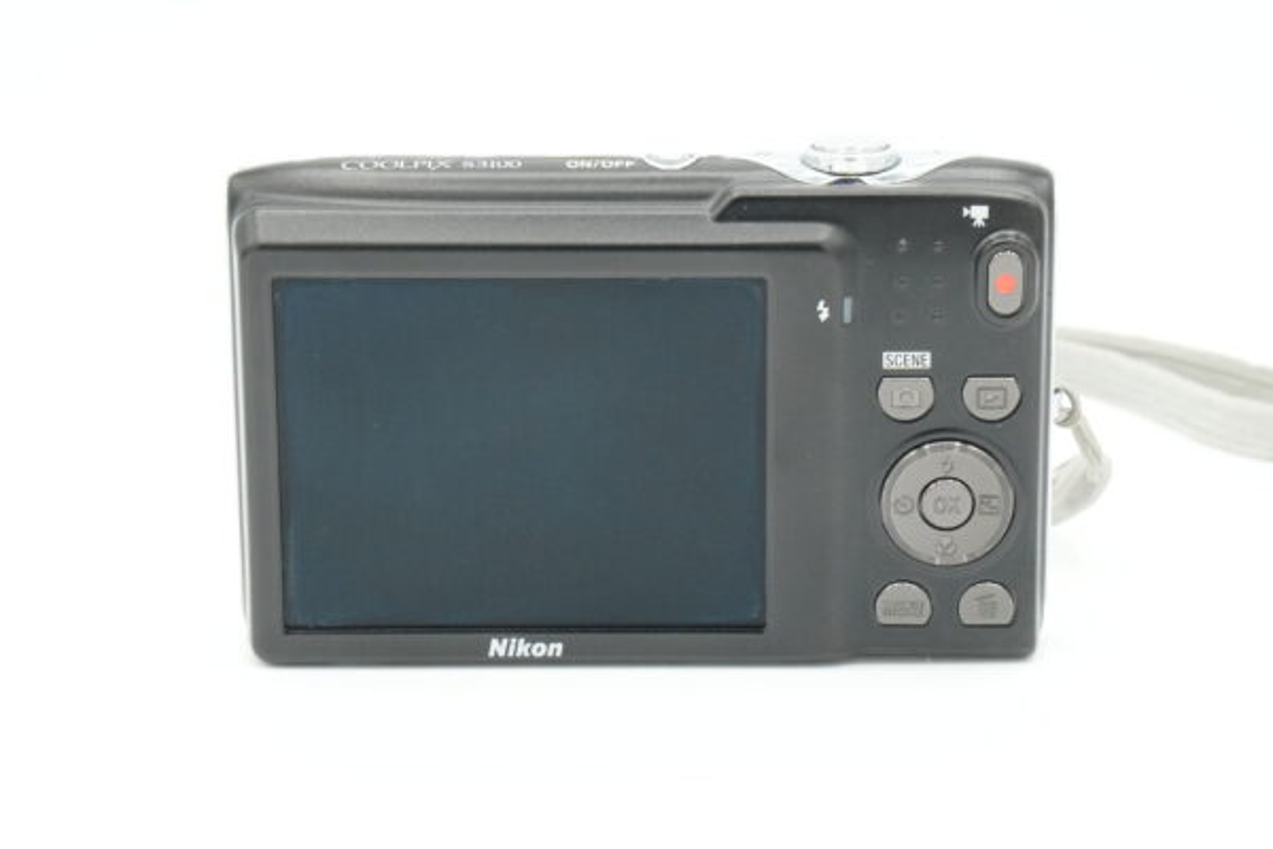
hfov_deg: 19.5
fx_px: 3713
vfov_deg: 13.0
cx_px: 636
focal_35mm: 105
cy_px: 424
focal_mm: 70
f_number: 13
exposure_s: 1/320
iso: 3200
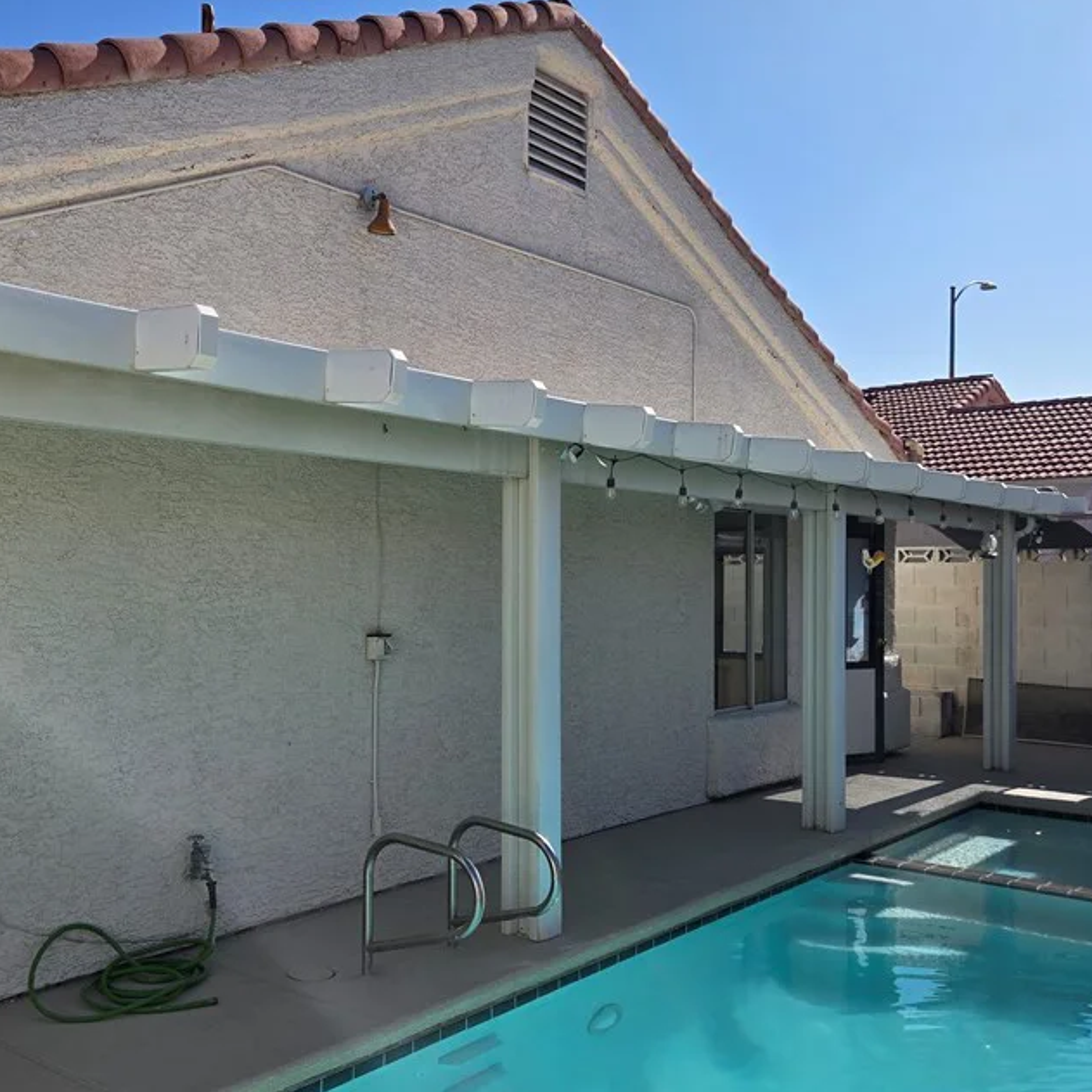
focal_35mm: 33
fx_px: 1178
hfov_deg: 49.5
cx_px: 440
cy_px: 580
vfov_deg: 49.7
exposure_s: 1/2921
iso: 32
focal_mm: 5.4
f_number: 1.8
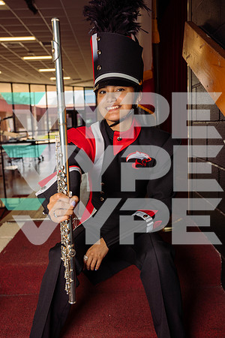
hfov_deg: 36.9
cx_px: 112
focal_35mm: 36
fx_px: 337
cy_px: 169
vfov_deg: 53.1
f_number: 5
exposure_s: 1/250
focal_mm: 36
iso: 200
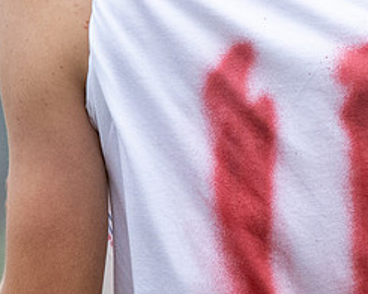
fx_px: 18526
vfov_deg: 0.9
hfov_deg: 1.1
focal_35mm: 1701
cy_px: 400
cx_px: 436
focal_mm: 300
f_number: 4
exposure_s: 1/2000
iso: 1600
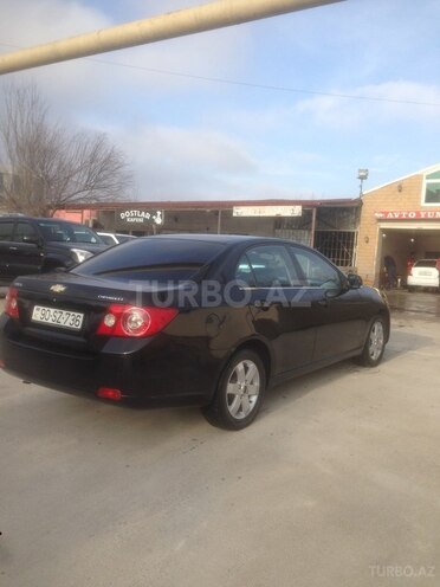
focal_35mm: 33
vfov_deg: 55.4
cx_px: 220
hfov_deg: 42.9
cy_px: 294
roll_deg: -0.2
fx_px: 559
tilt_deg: -3.1
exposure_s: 1/809
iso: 50
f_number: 2.4
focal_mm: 4.12
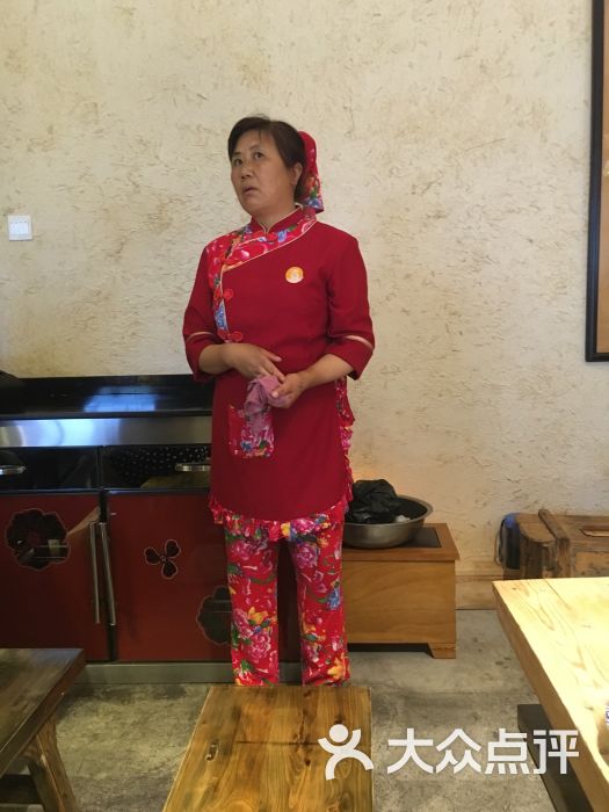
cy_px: 406
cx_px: 304
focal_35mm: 29
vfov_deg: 61.7
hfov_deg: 48.2
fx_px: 680
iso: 200
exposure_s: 1/17
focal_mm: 4.15
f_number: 2.2
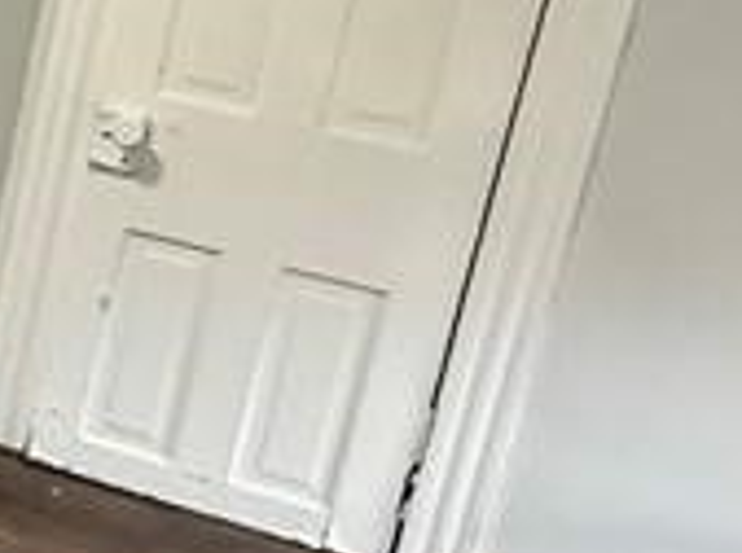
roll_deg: -5.6
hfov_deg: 17.5
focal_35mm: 85
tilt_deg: -15.3
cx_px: -685
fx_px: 1818
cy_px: 57
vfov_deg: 17.1
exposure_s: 1/60
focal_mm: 2.22
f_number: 2.2
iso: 500
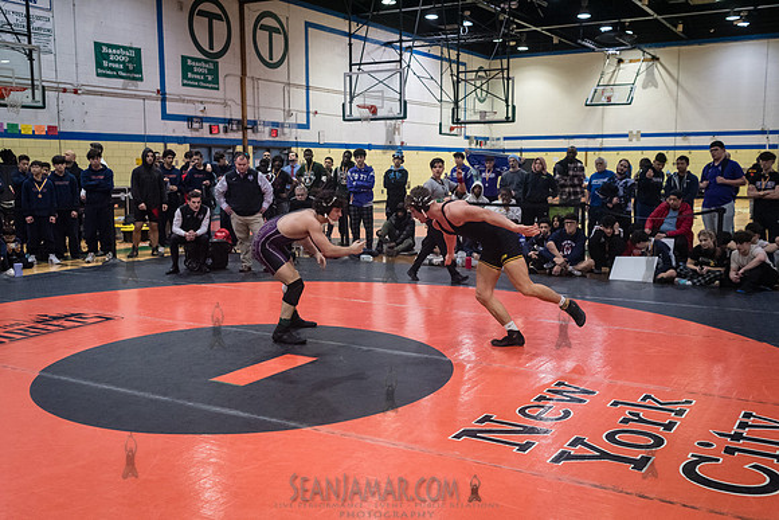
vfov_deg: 37.0
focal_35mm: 36
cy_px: 260
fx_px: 777
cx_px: 390
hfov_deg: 53.3
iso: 8000
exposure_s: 1/400
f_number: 4
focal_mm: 35
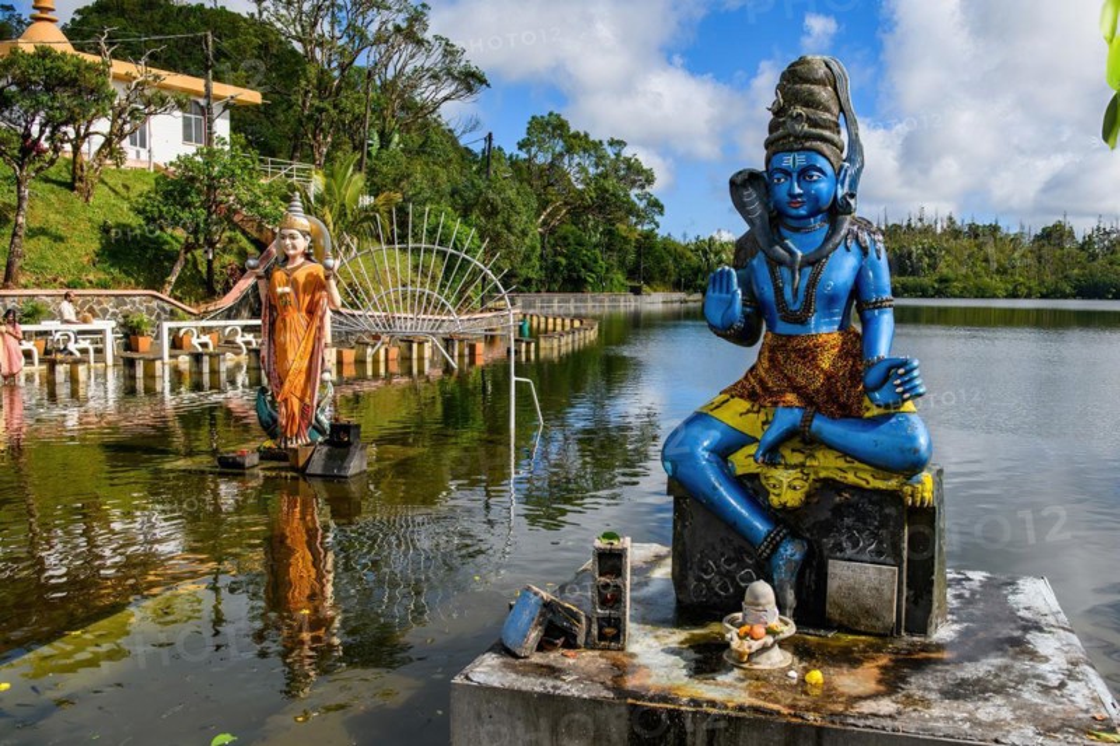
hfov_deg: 60.3
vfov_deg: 42.3
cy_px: 373
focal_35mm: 31
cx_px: 560
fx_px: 964
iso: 200
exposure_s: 1/5000
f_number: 4.5
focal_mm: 31
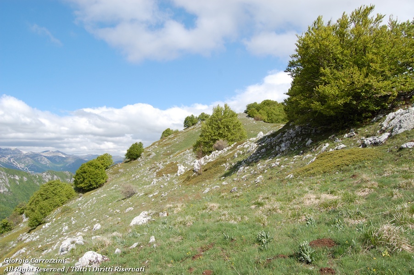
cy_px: 138
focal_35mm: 27
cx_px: 207
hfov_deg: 67.4
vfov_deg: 47.9
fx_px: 310
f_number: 10
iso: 200
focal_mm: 18
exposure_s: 1/400
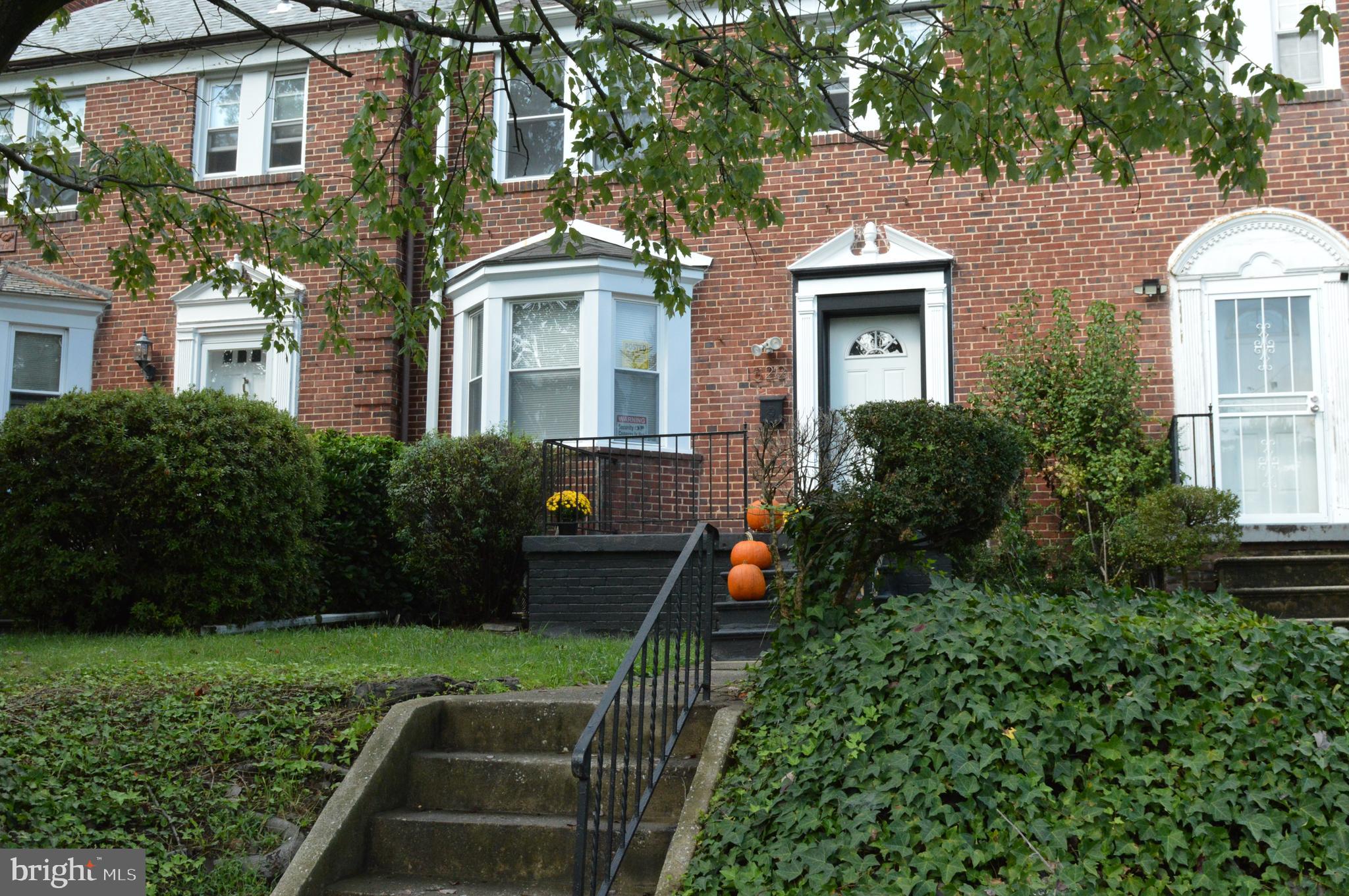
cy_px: 448
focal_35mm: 36
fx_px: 1348
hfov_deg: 53.2
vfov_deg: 36.8
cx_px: 674
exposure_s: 1/640
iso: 1600
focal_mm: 24
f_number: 9
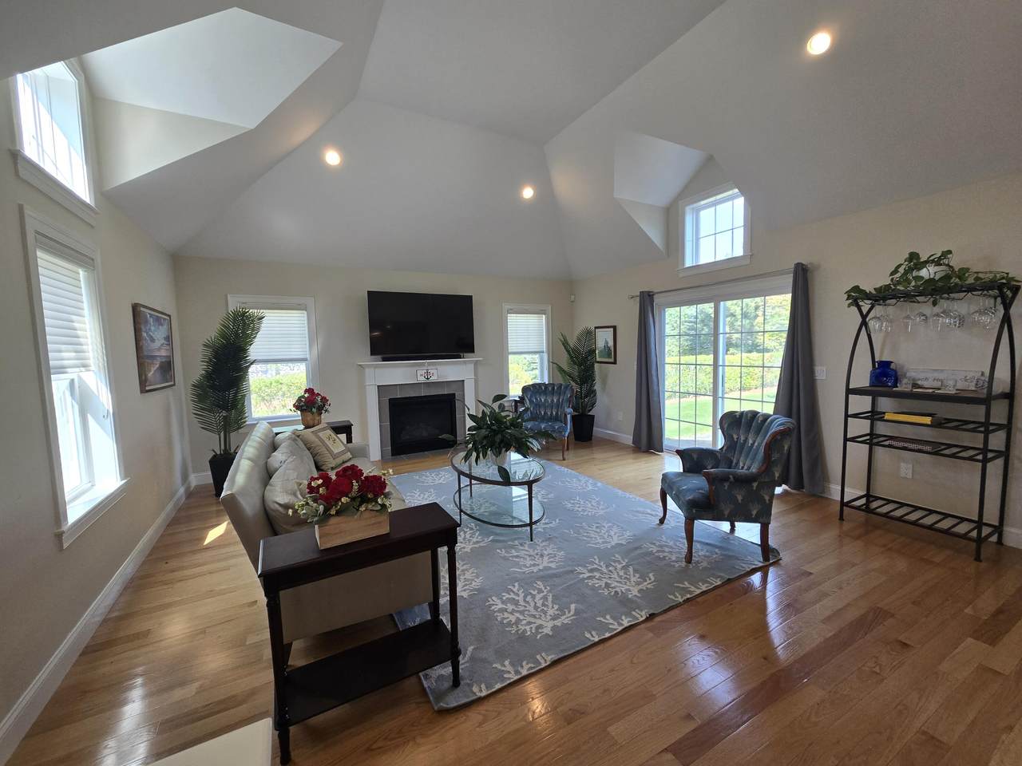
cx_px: 511
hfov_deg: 106.2
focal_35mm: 13
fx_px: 384
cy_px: 383
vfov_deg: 89.9
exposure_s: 1/120
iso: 100
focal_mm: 2.2
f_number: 2.2
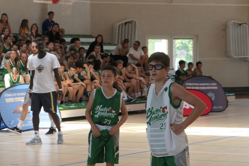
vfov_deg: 8.4
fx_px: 1128
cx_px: 125
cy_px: 79
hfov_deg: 12.6
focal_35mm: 163
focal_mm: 26.4
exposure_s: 1/125
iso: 125
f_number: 2.8
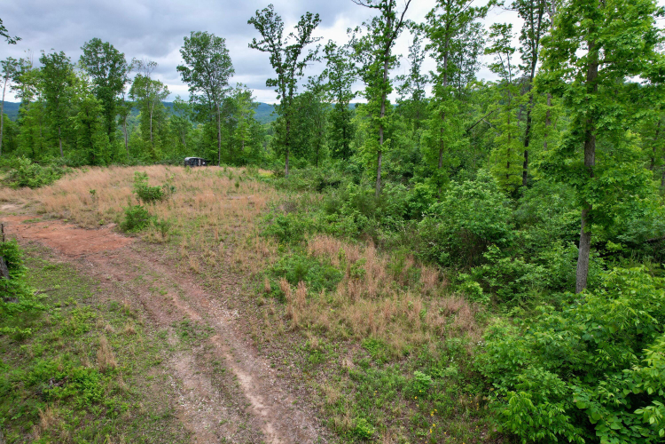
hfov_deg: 78.6
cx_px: 332
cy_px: 222
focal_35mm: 22
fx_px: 406
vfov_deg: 57.2
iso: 100
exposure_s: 1/250
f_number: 2.8
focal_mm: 8.38
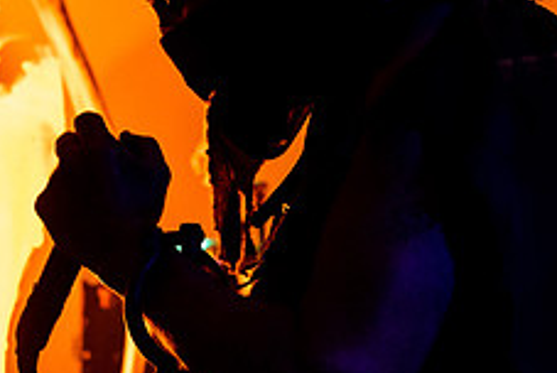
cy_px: 50
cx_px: 221
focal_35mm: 265
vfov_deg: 5.2
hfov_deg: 7.8
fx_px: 4105
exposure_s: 1/200
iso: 3200
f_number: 2.8
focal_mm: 70
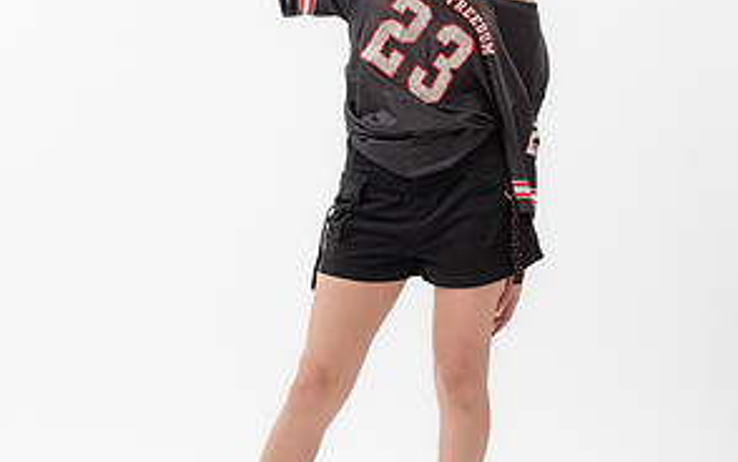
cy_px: 211
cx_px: 370
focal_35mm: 81
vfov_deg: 16.1
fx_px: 1630
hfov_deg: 25.5
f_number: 8
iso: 640
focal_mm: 52
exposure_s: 1/160
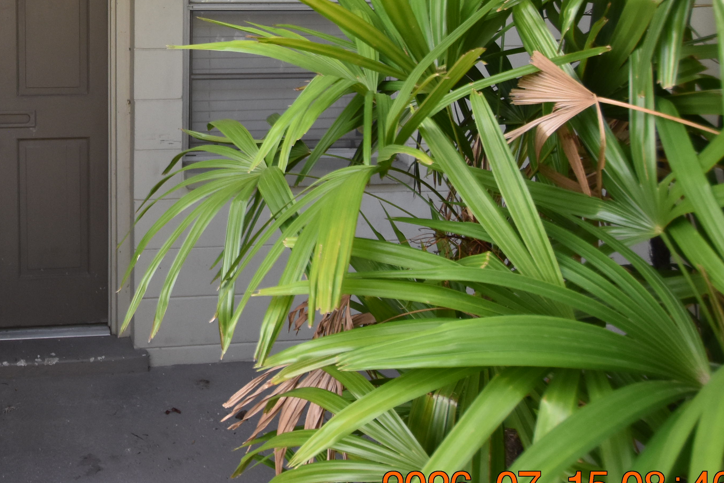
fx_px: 664
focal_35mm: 33
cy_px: 37
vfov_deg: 37.1
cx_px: 89
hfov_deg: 51.4
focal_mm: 10
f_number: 3.5
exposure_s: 1/1000
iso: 800
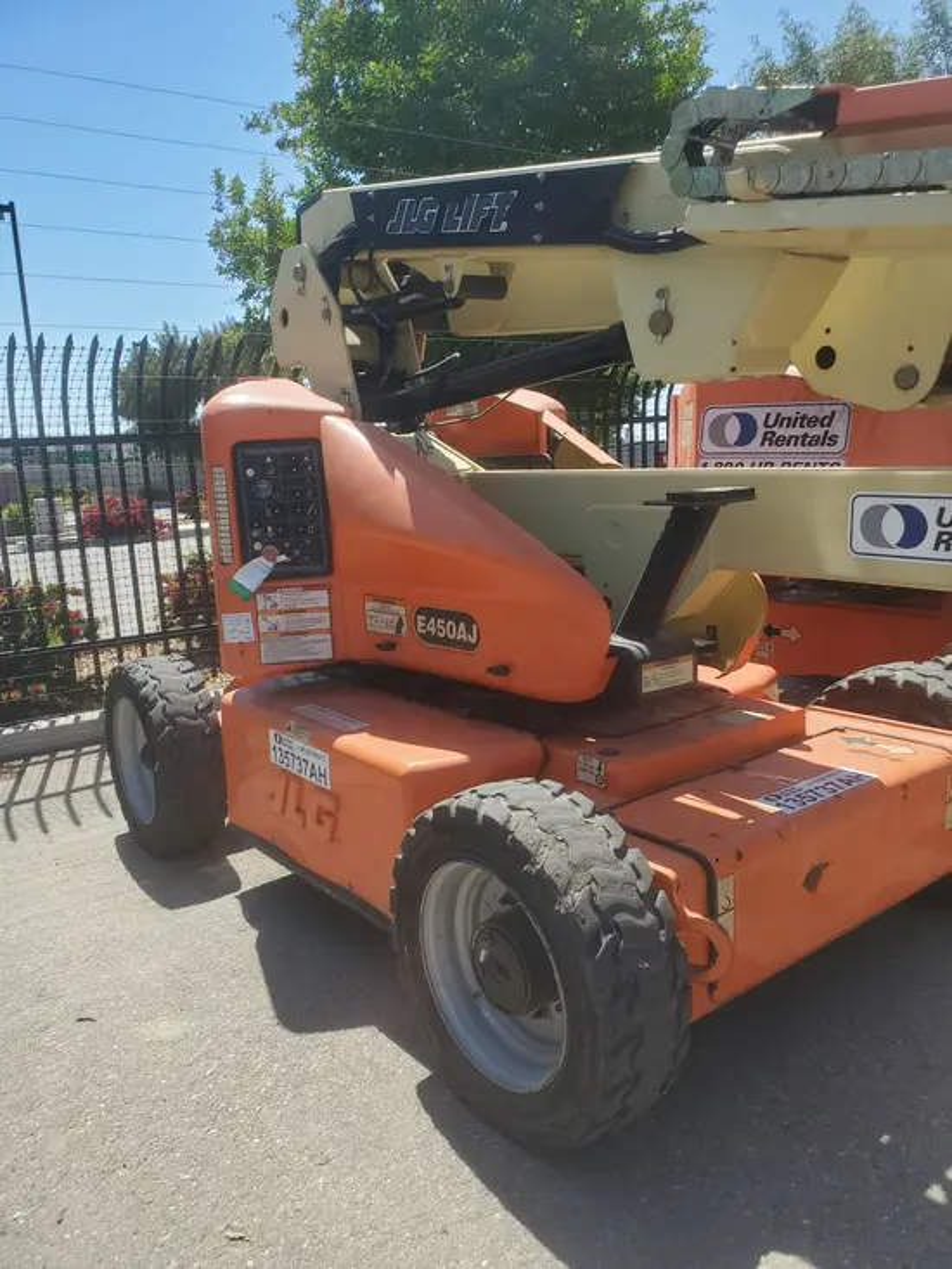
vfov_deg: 67.3
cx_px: 476
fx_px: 953
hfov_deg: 53.1
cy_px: 634
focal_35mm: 26
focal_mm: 4.3
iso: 50
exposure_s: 1/1036
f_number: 2.4
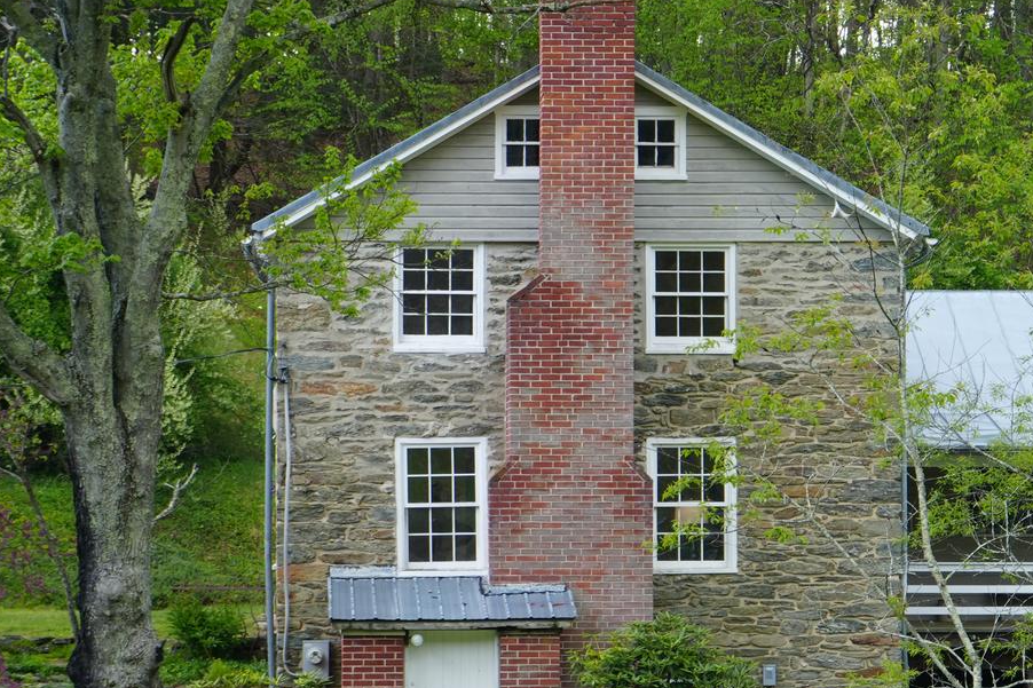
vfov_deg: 8.6
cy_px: 385
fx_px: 4561
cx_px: 799
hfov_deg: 12.9
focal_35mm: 159
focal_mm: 70
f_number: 5.6
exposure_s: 1/80
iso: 200
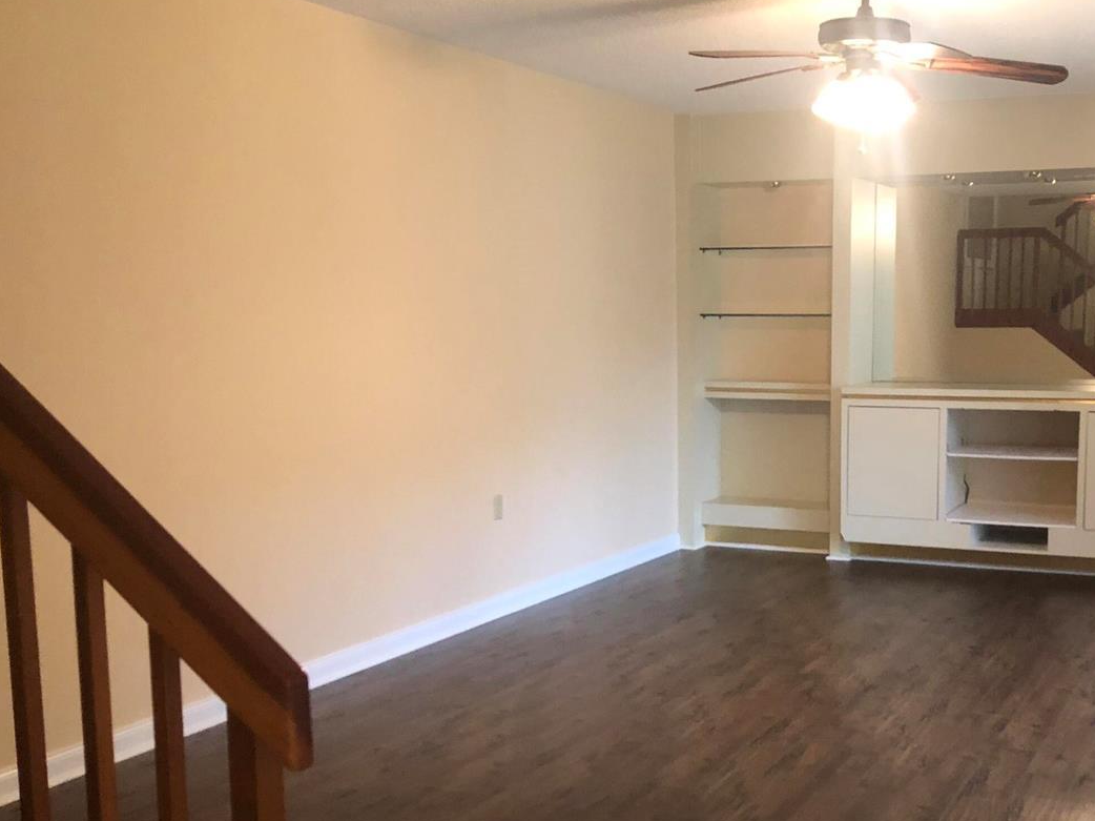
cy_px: 533
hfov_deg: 42.9
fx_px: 1360
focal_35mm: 43
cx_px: 771
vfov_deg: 33.3
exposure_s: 1/15
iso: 100
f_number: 1.8
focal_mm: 4
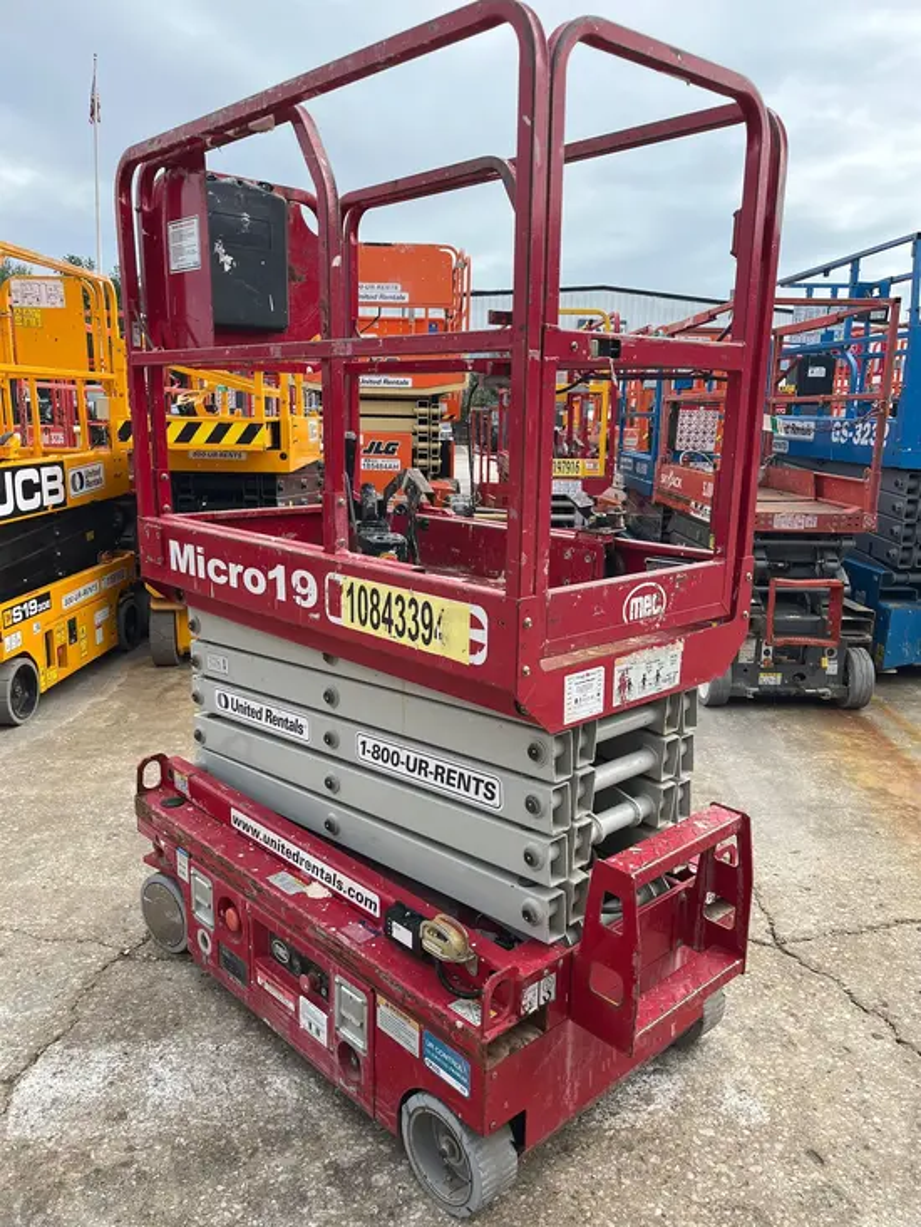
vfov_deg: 67.3
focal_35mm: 26
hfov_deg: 53.1
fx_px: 922
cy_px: 614
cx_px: 460
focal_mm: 5.1
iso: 50
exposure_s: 1/1721
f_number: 1.6
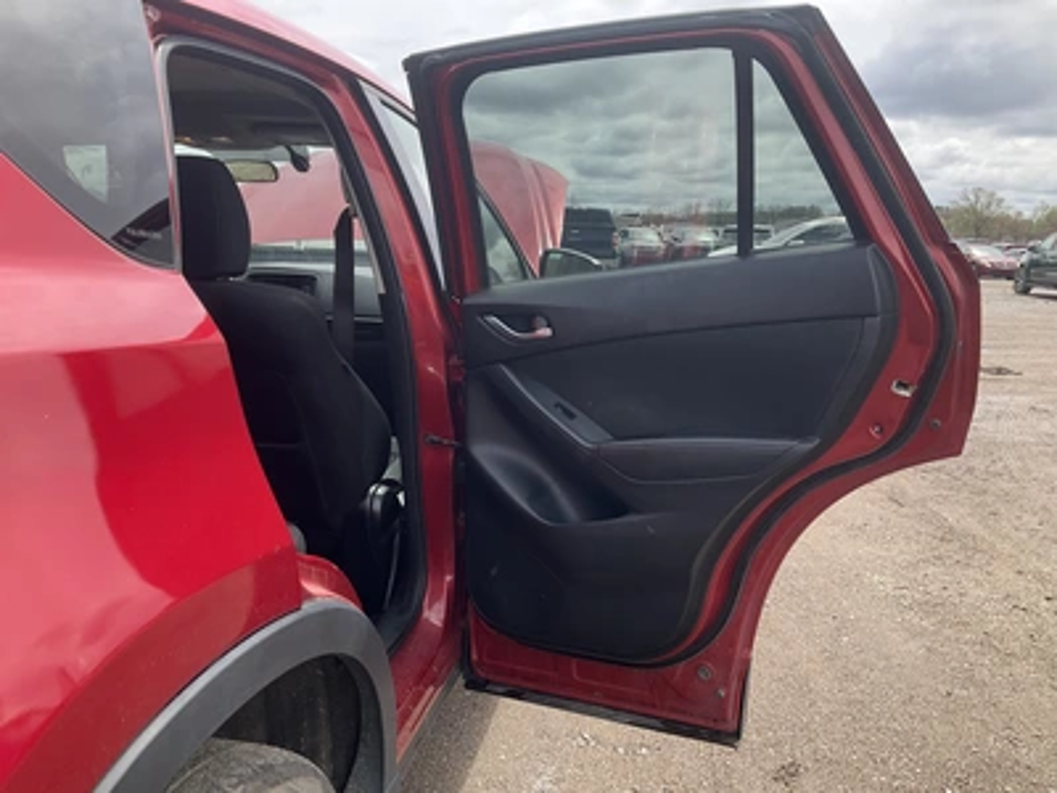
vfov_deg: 48.2
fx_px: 886
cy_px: 396
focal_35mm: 29
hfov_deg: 61.7
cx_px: 528
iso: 25
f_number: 1.8
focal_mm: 3
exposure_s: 1/562
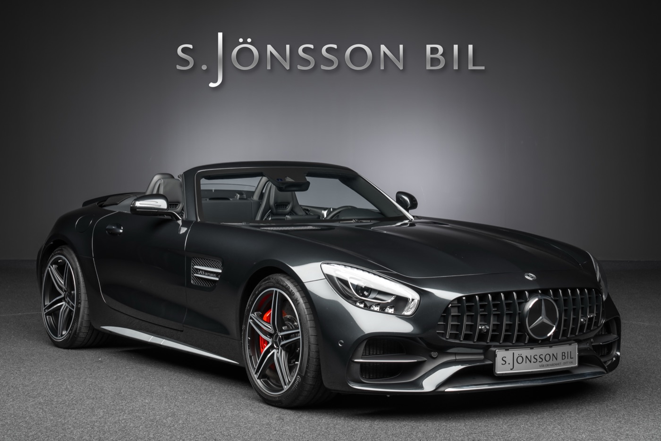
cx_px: 330
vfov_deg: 19.5
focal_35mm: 70
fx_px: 1286
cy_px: 220
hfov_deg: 28.8
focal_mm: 70
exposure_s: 1/2
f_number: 10
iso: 100
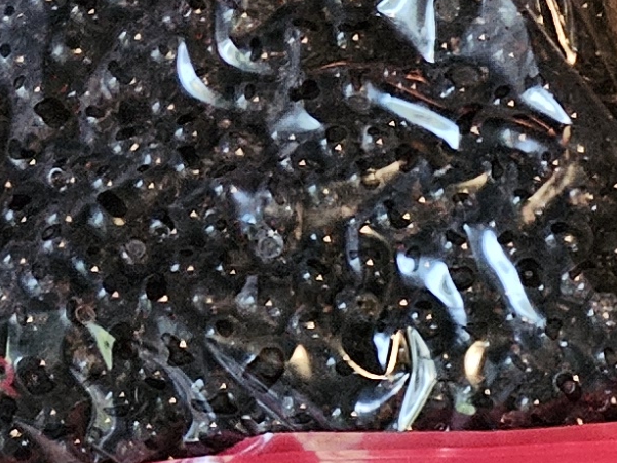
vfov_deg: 9.0
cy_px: 989
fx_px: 2728
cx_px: 1310
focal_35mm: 153
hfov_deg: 11.4
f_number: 1.8
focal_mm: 5.4
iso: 500
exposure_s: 1/100
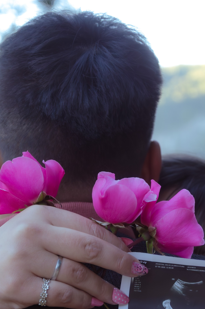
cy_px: 187
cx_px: 120
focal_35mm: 112
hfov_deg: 12.2
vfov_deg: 18.3
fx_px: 961
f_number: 5
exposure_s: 1/200
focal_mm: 50
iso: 500
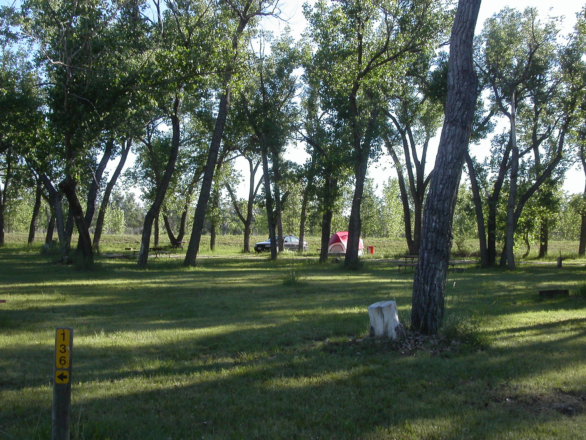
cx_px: 293
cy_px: 220
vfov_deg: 37.7
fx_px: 643
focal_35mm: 38
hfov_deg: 49.0
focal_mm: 7.8
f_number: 8
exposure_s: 1/90
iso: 100
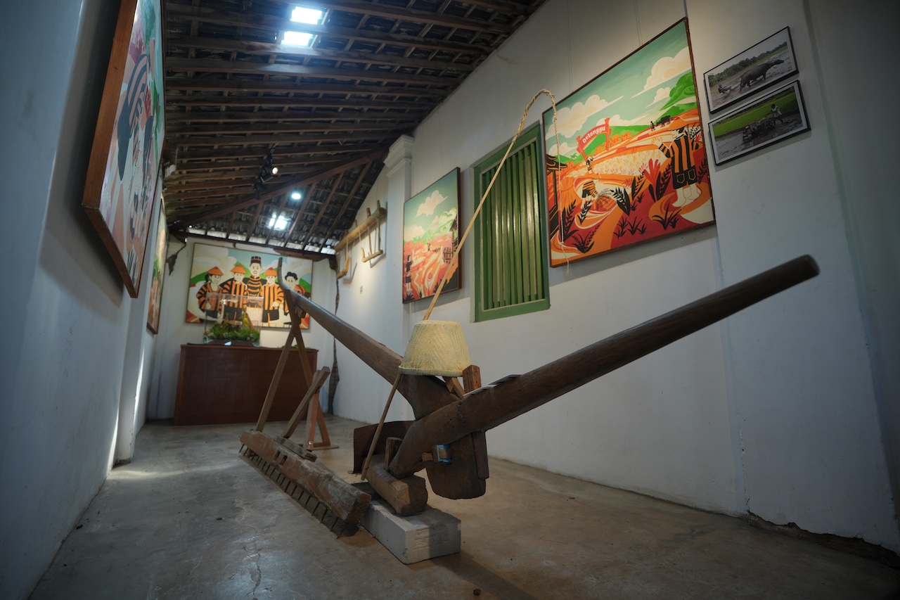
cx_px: 450
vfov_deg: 73.7
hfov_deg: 96.7
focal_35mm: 16
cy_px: 300
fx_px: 400
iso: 250
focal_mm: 16
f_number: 2.8
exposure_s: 1/125
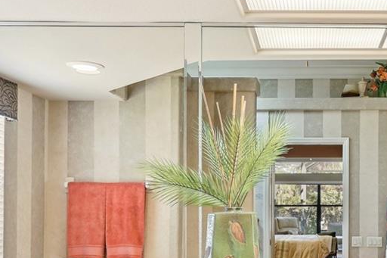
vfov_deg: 26.1
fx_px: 537
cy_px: 235
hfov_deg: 37.4
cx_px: 337
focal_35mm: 50
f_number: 8
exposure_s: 1/13
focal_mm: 16
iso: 400
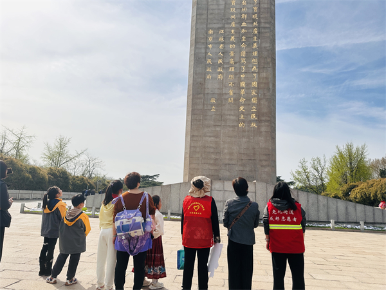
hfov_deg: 71.6
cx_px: 193
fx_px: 268
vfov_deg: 56.8
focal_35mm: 24
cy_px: 145
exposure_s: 1/3356
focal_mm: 6.86
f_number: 1.78
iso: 80
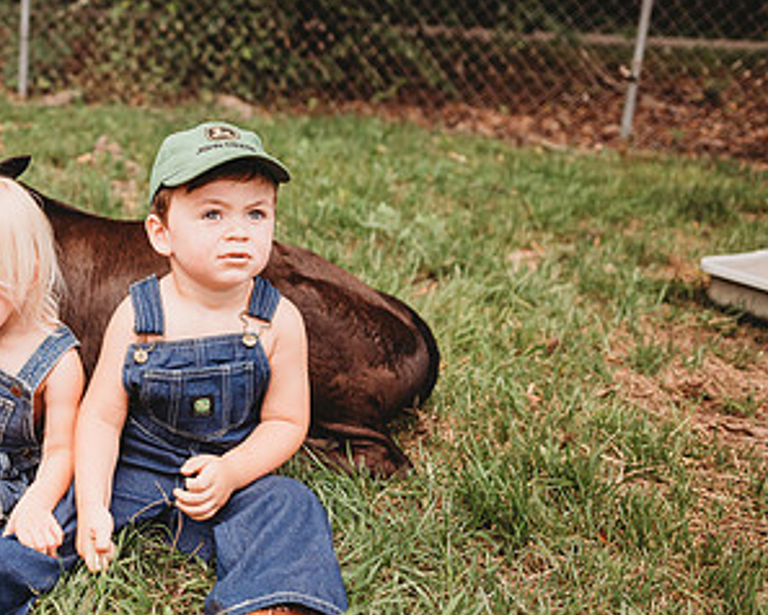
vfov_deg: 34.2
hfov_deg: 39.4
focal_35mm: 44
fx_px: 1001
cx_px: 98
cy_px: 322
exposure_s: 1/500
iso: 100
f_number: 2.2
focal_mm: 24
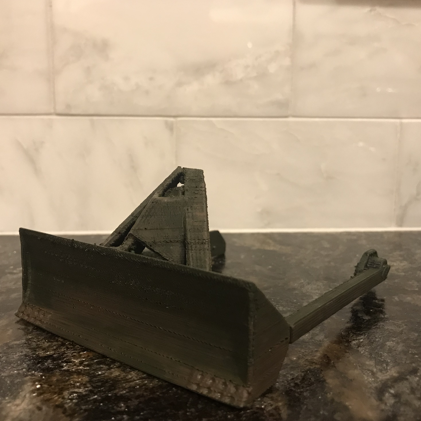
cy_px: 213
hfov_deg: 48.4
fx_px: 468
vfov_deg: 48.4
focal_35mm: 34
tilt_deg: -9.0
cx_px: 207
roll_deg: +0.0
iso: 80
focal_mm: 3.99
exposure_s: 1/7
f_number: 1.8
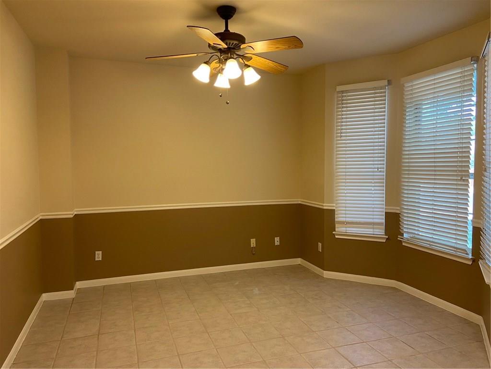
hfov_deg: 67.3
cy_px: 184
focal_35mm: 26
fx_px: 369
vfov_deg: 53.1
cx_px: 246
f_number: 1.8
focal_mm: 4.25
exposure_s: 1/60
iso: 125
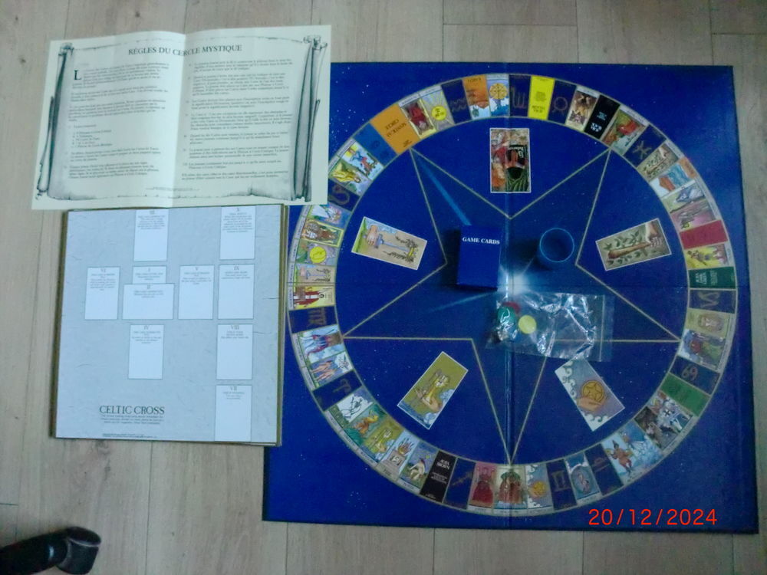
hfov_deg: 52.6
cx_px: 384
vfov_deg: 40.7
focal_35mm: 35
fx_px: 776
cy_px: 288
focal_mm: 6.3
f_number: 3.1
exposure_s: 1/60
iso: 1250
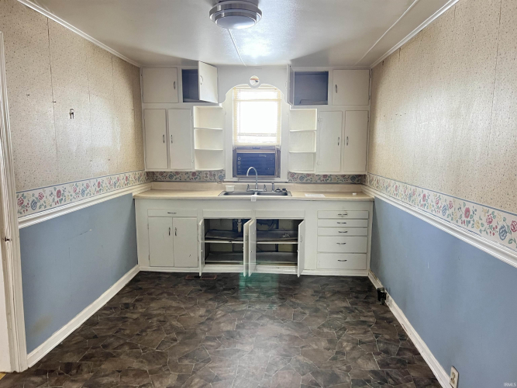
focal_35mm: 26
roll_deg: -0.2
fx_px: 388
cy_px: 194
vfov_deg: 53.0
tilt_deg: -8.6
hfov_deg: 67.3
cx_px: 258
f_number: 1.5
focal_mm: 5.7
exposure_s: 1/60
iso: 400
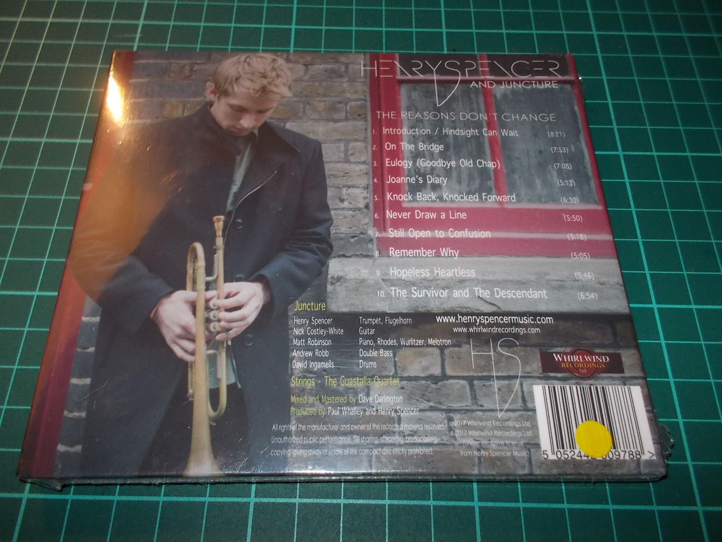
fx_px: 605
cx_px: 361
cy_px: 271
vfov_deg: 48.2
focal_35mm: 29
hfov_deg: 61.7
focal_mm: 4.1
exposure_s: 1/30
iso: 200
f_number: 3.3
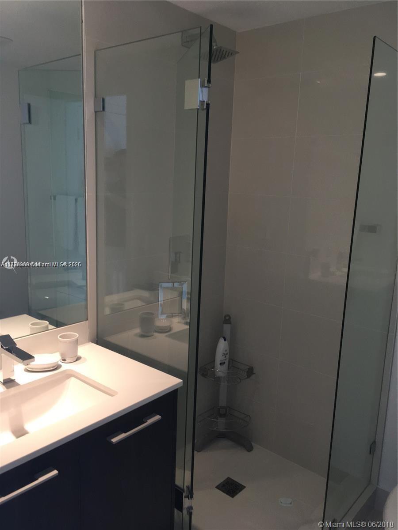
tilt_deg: -10.9
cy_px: 265
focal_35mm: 29
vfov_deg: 61.7
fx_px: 445
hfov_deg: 48.2
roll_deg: +0.0
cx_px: 199
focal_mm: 4.15
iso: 80
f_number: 2.2
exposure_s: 1/30
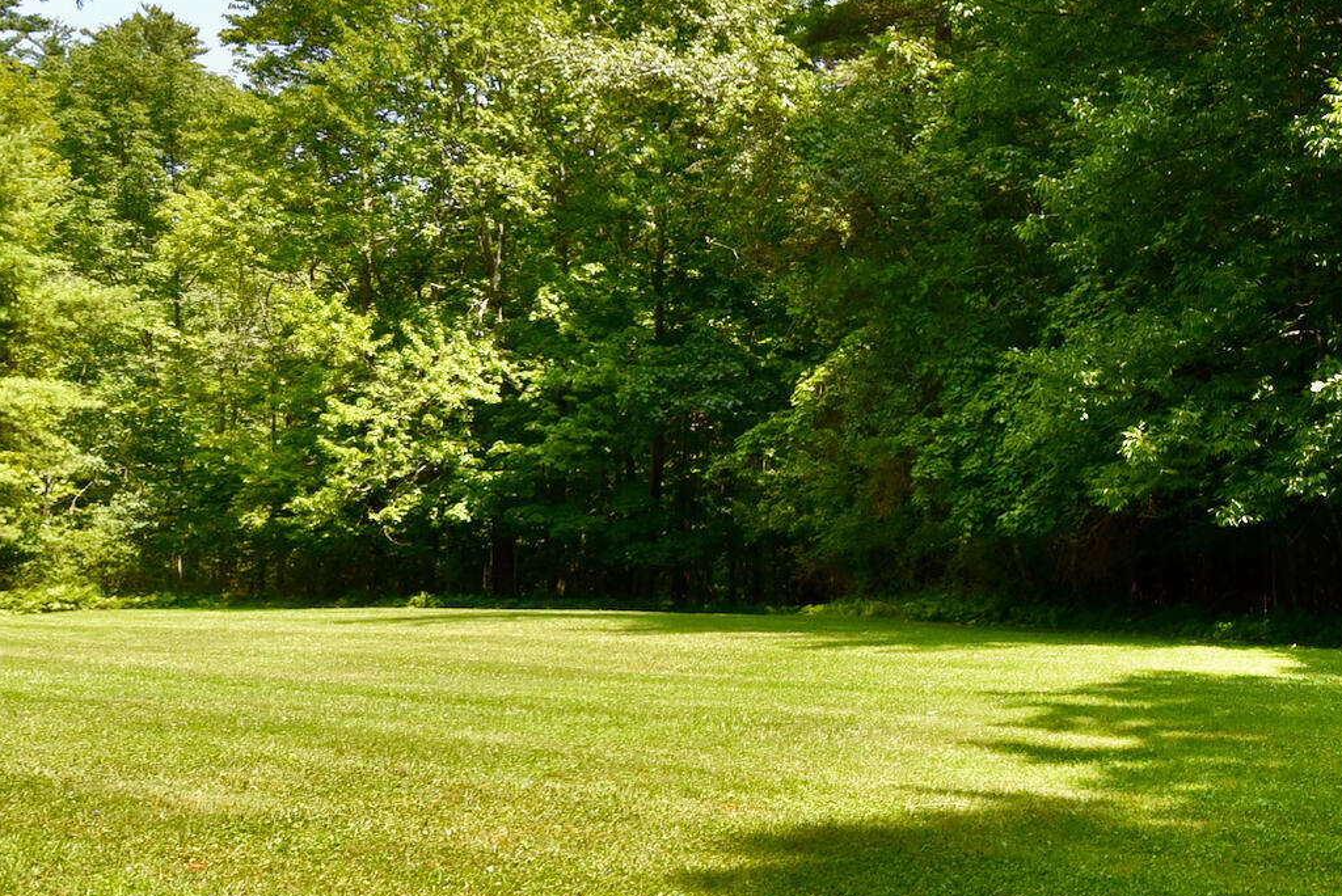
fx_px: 1529
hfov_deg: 42.4
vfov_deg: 32.7
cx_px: 1273
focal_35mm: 41
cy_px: 445
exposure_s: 1/400
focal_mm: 14
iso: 800
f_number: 10
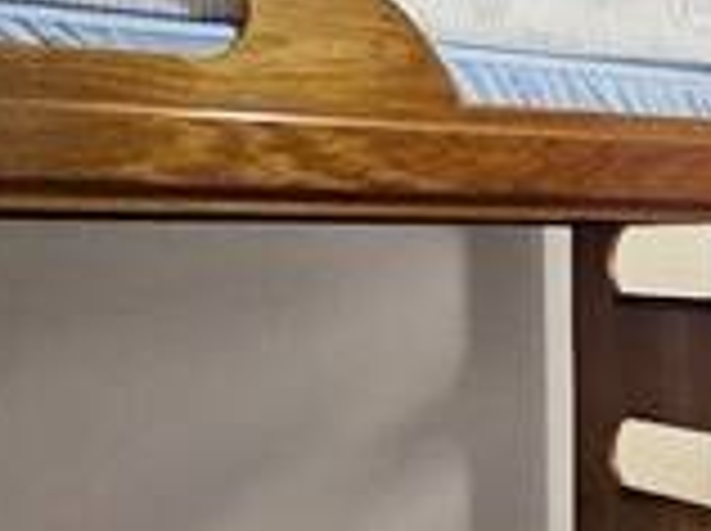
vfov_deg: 22.2
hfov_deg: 25.6
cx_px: 909
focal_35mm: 66
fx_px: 1354
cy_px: 261
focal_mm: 1.7
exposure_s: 1/30
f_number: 2.2
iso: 320
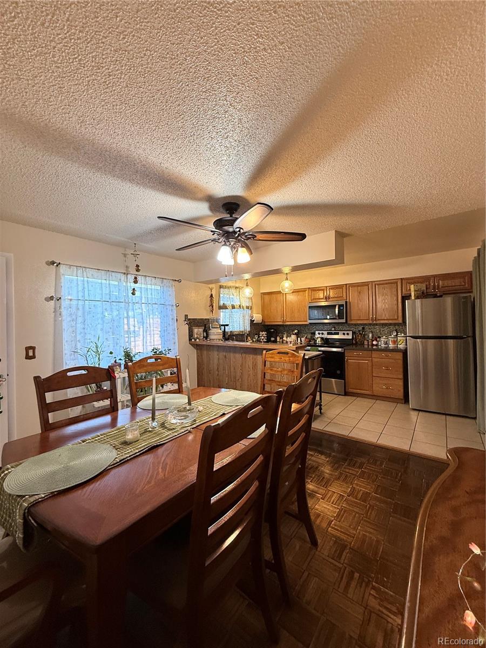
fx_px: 262
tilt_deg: +2.1
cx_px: 243
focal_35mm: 14
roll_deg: +0.4
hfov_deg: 85.7
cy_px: 324
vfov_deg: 102.1
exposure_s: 1/60
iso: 200
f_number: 2.2
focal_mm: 2.22
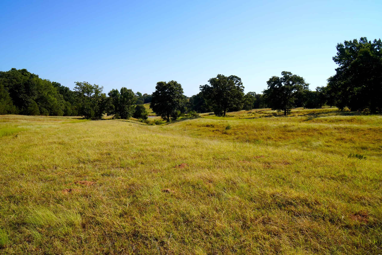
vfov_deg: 47.9
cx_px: 191
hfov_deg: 67.4
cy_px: 128
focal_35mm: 27
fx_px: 286
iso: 100
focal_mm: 18
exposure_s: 1/200
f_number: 10
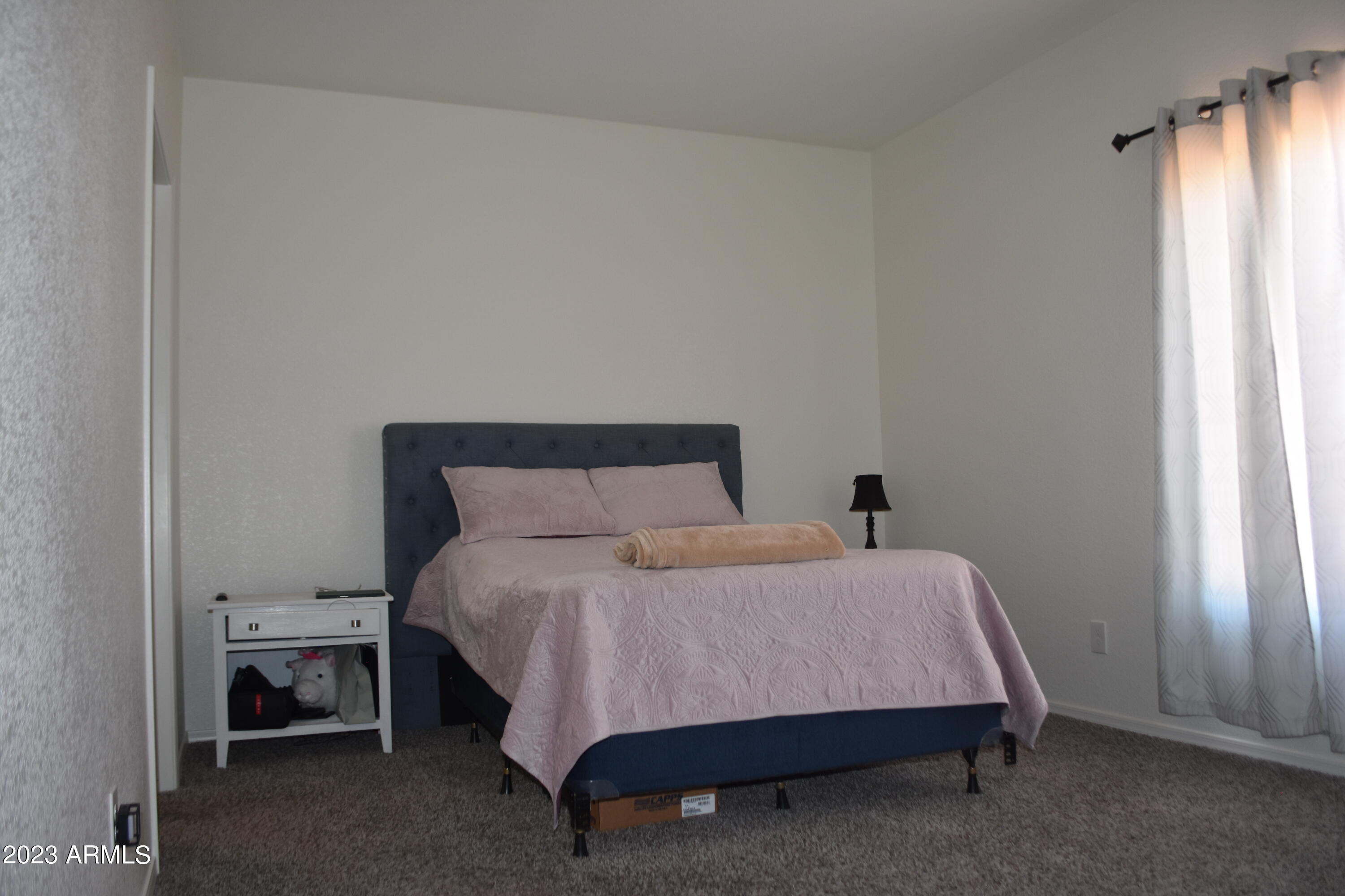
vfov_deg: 47.9
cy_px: 448
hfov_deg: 67.4
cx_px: 672
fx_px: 1009
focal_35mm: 27
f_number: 4
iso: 400
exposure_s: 1/60
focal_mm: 18
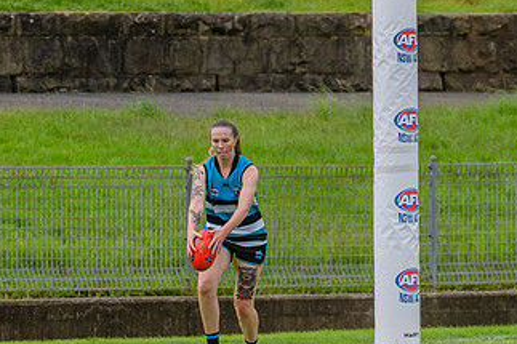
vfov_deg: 1.5
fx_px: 13535
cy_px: 279
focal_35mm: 943
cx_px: 191
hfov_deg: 2.2
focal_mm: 420
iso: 800
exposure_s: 1/2000
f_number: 6.3
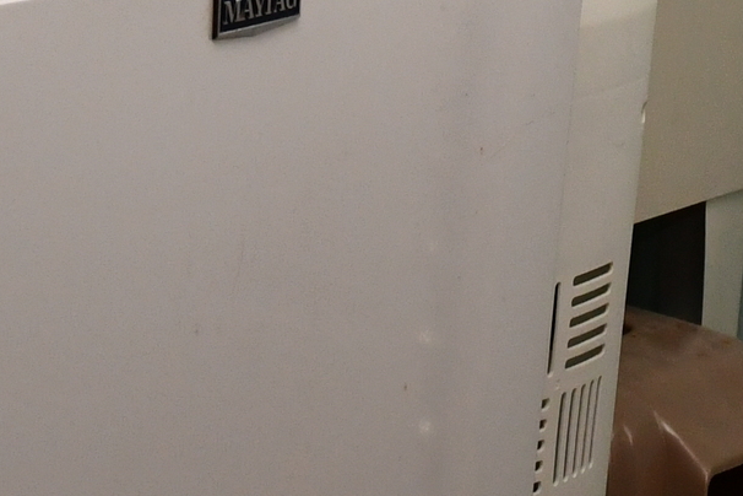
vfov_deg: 6.2
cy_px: -602
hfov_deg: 9.6
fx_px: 4396
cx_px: 577
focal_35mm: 213
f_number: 4
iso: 900
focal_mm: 28
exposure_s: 1/60
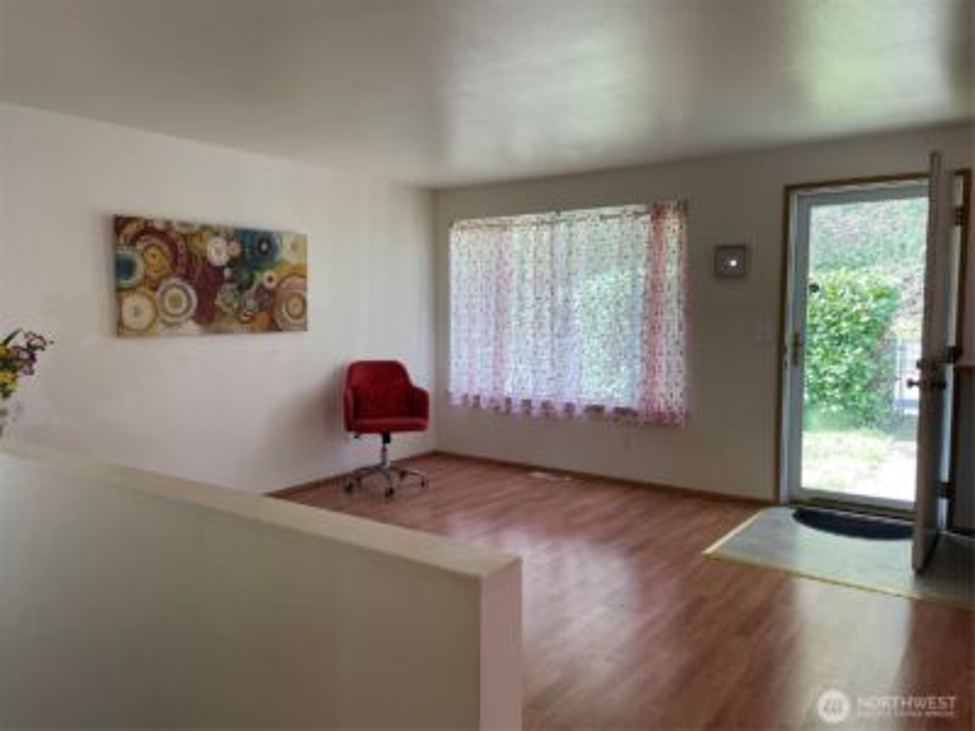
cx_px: 488
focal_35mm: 26
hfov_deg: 67.3
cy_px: 366
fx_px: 732
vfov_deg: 53.1
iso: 50
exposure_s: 1/120
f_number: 1.6
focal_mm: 4.2
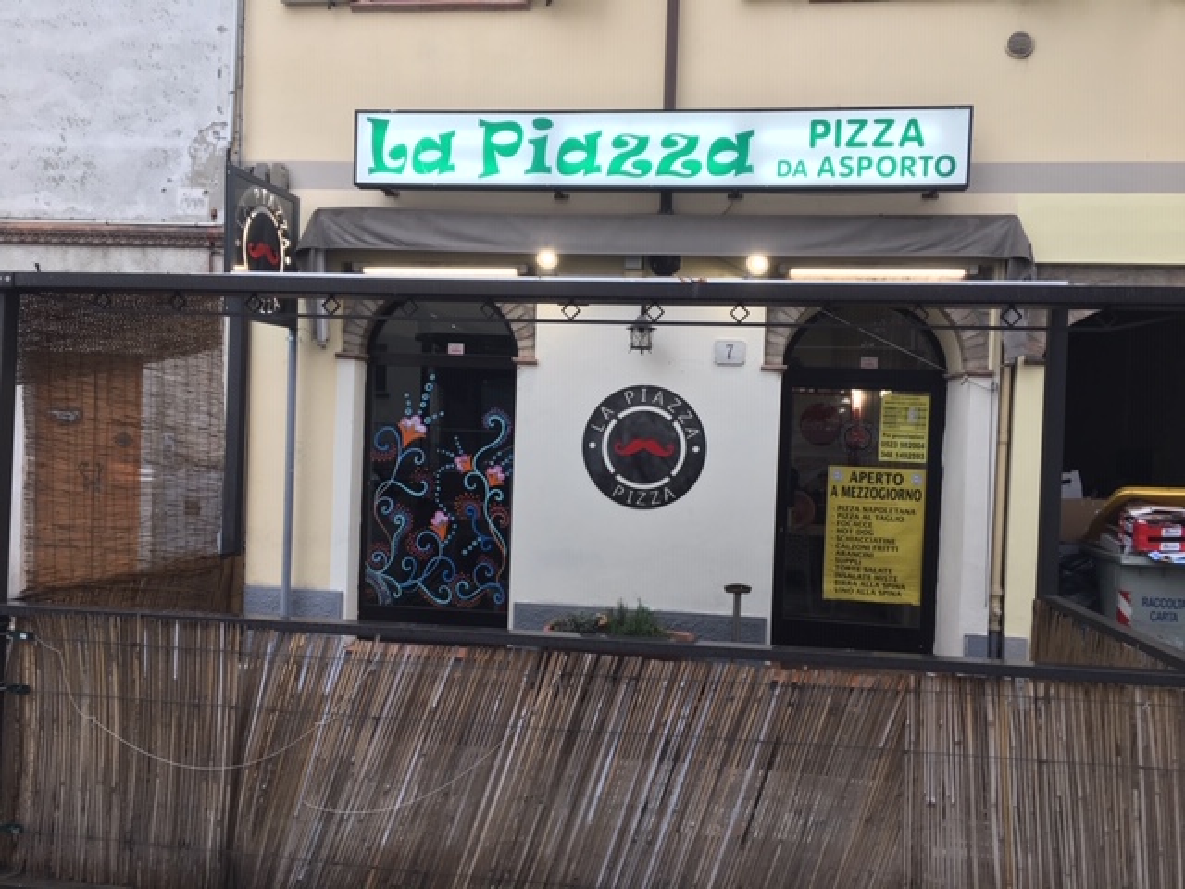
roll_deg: -2.2
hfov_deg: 61.7
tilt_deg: -1.6
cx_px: 592
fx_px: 993
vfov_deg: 48.2
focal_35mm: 29
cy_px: 444
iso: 32
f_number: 2.2
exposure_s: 1/50
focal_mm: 4.15
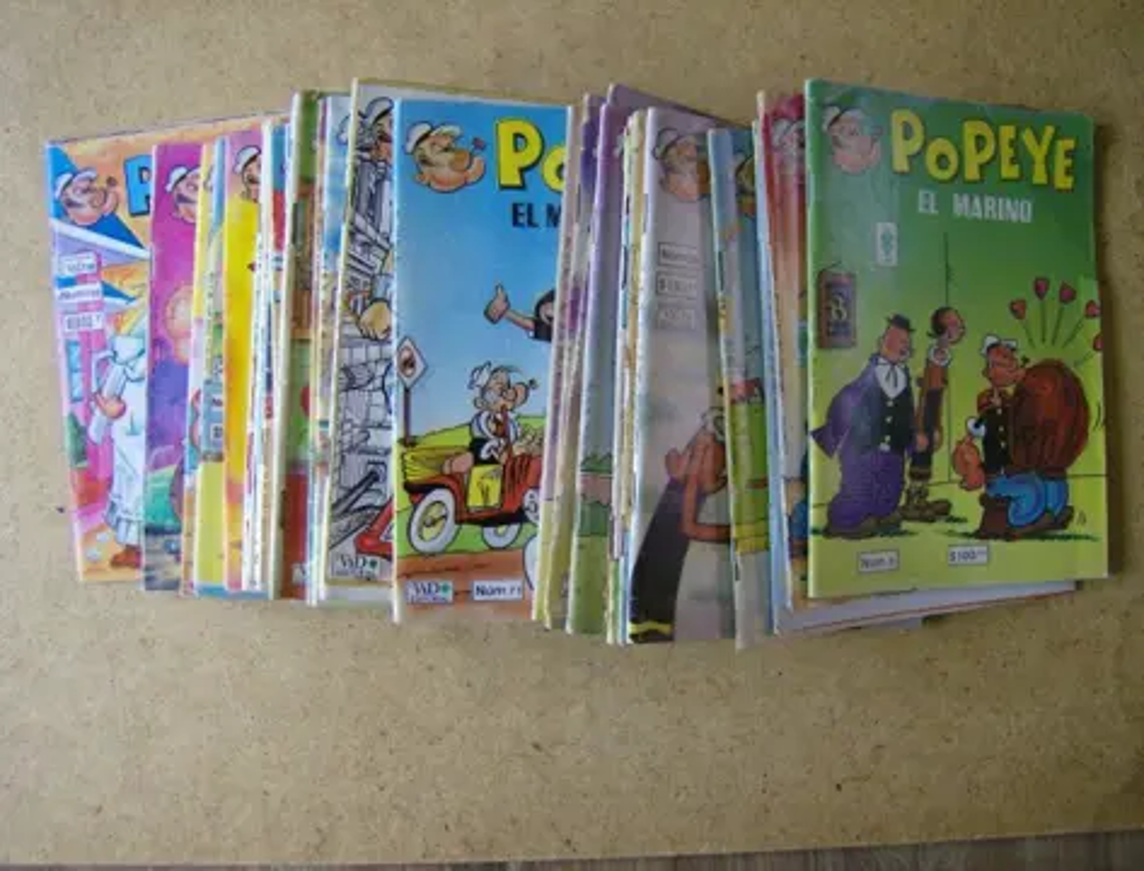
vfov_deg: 40.0
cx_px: 572
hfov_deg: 51.1
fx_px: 1196
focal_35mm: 36
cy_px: 436
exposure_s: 1/64
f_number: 2.8
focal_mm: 6
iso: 165
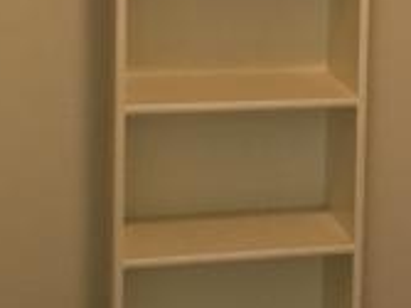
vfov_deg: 13.1
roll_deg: -1.0
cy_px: 0
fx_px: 1317
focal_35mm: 111
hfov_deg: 17.2
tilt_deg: -6.1
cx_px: 433
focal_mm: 4.15
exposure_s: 1/24
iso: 200
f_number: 2.2
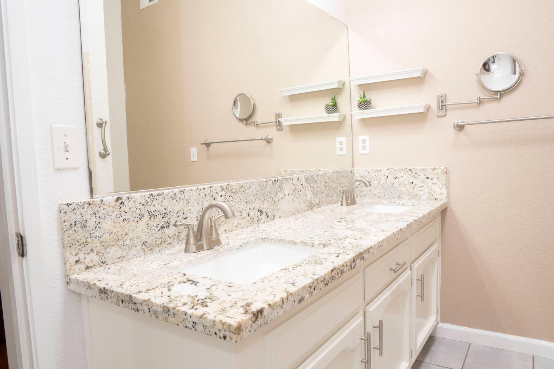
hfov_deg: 73.7
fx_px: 369
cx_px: 277
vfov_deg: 53.1
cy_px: 184
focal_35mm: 24
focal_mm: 16
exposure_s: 1/1.25
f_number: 14
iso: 100
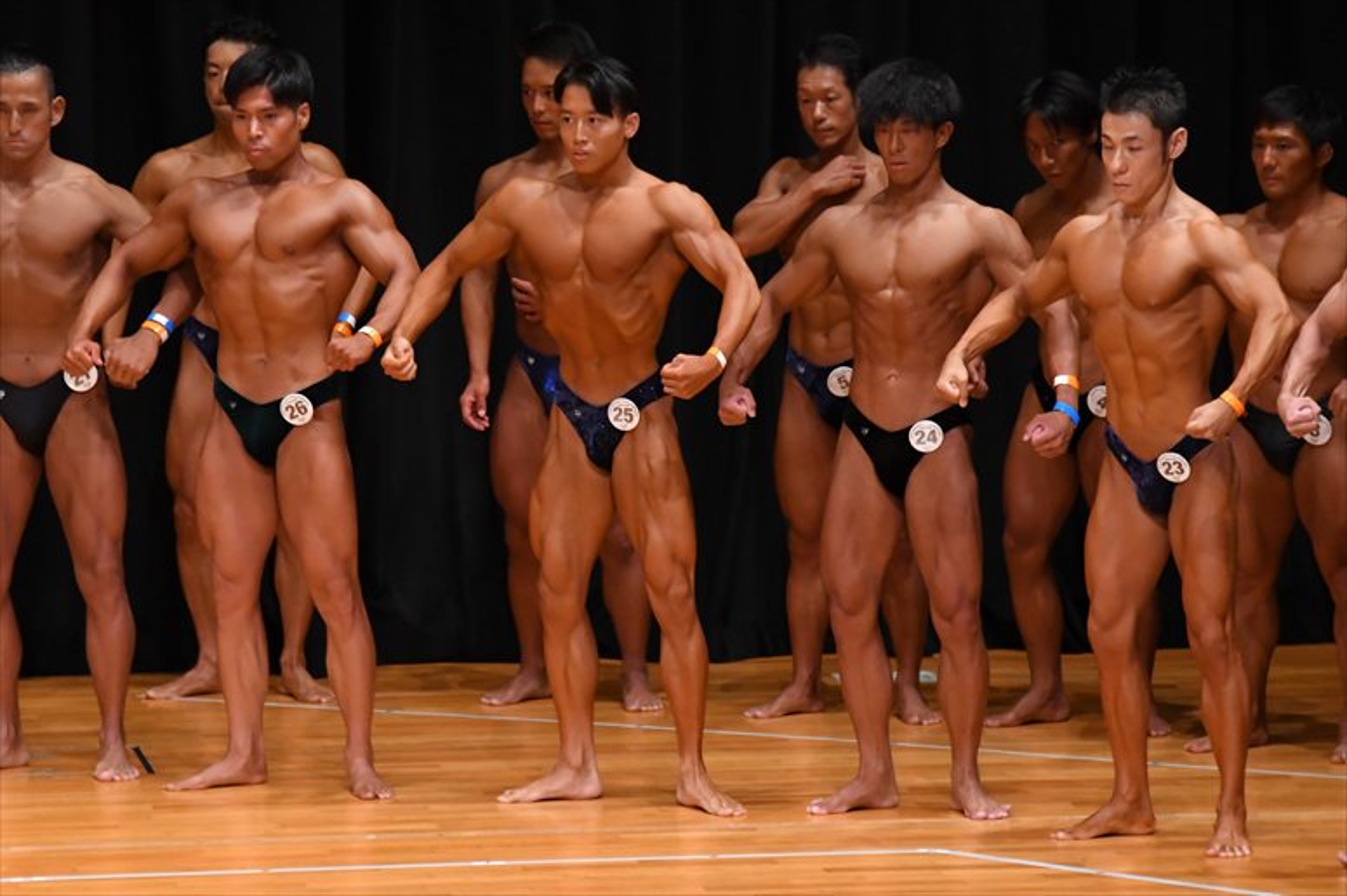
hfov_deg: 7.2
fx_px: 10659
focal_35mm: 285
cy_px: 448
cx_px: 674
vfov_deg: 4.8
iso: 4000
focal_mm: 190
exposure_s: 1/400
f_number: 5.6
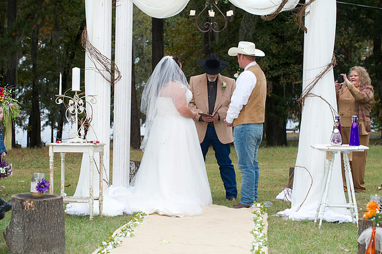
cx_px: 191
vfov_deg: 13.0
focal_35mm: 105
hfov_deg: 19.5
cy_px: 127
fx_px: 1113
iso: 800
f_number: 5.6
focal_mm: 105
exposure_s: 1/100
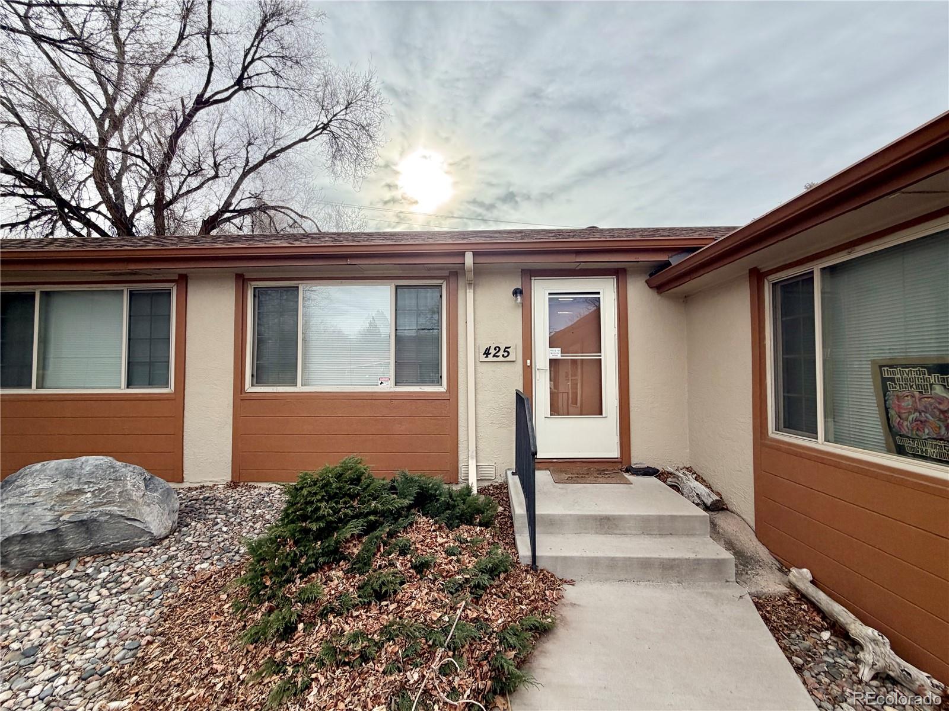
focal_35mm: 14
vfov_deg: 85.7
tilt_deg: +2.8
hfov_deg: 102.1
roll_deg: +1.0
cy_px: 356
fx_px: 384
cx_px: 474
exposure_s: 1/928
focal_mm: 2.22
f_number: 2.2
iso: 25
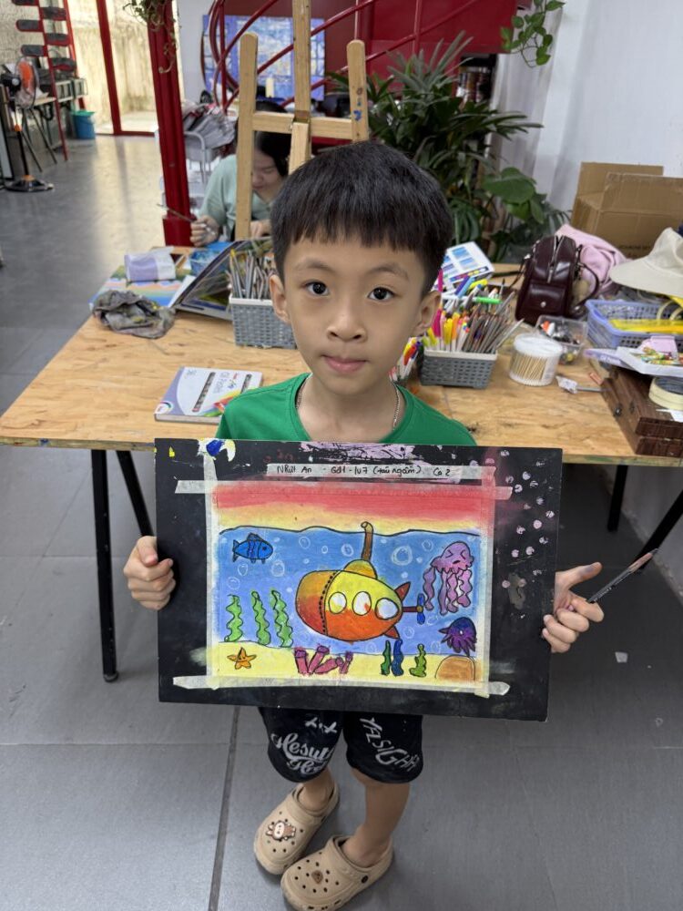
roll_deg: -3.3
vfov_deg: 71.6
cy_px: 456
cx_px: 342
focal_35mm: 24
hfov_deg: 56.8
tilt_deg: -31.9
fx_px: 631
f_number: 1.78
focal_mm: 6.76
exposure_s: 1/120
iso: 100
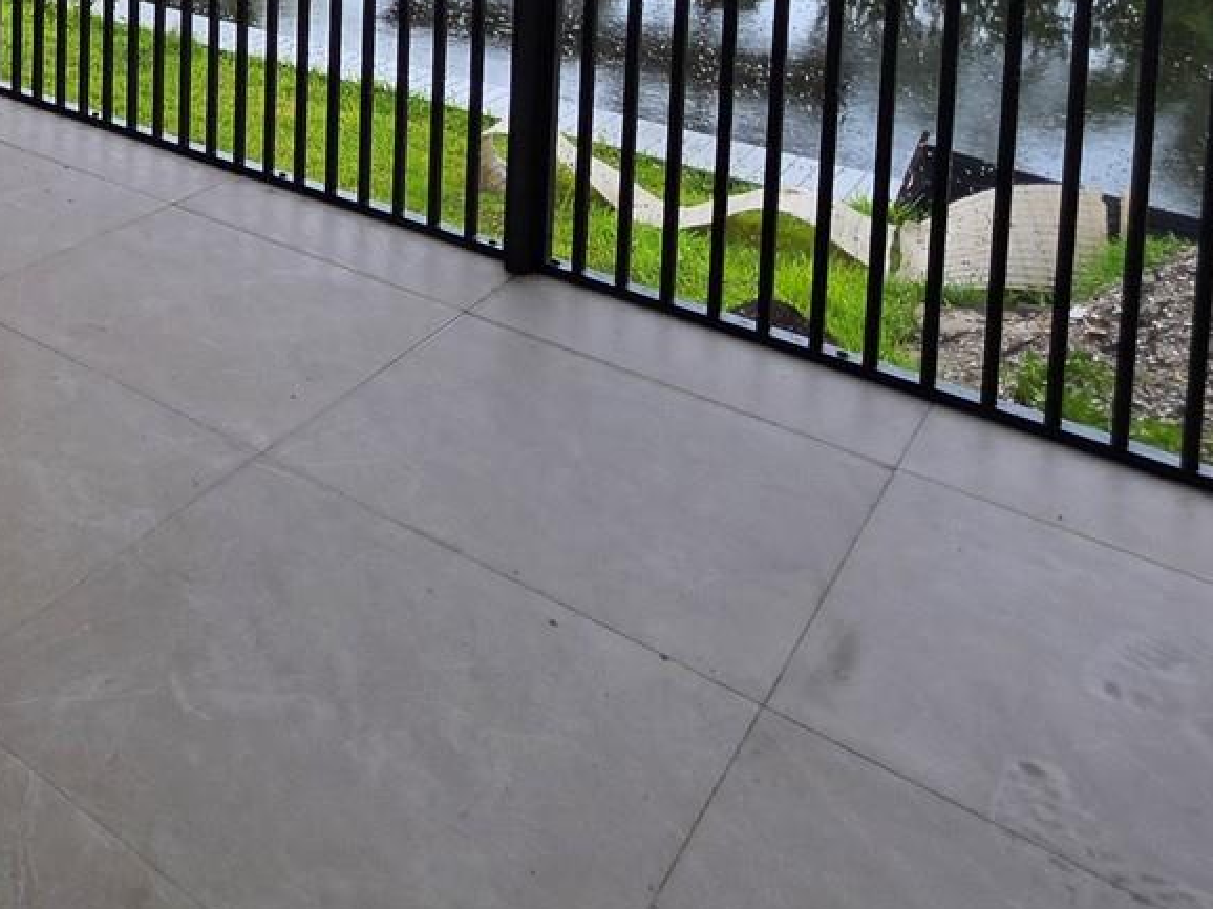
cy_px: -237
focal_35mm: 36
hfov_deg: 43.6
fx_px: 1261
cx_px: -13
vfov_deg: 31.6
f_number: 1.9
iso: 50
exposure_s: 1/120
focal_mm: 2.2
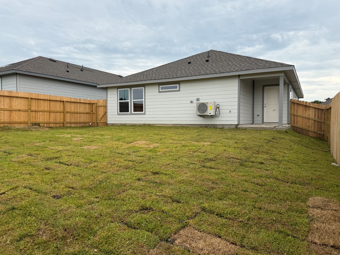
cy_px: 125
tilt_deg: -1.6
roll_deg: +0.7
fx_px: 246
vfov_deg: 54.9
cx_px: 172
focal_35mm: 25
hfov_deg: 69.4
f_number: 1.78
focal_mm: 6.76
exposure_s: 1/2370
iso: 80
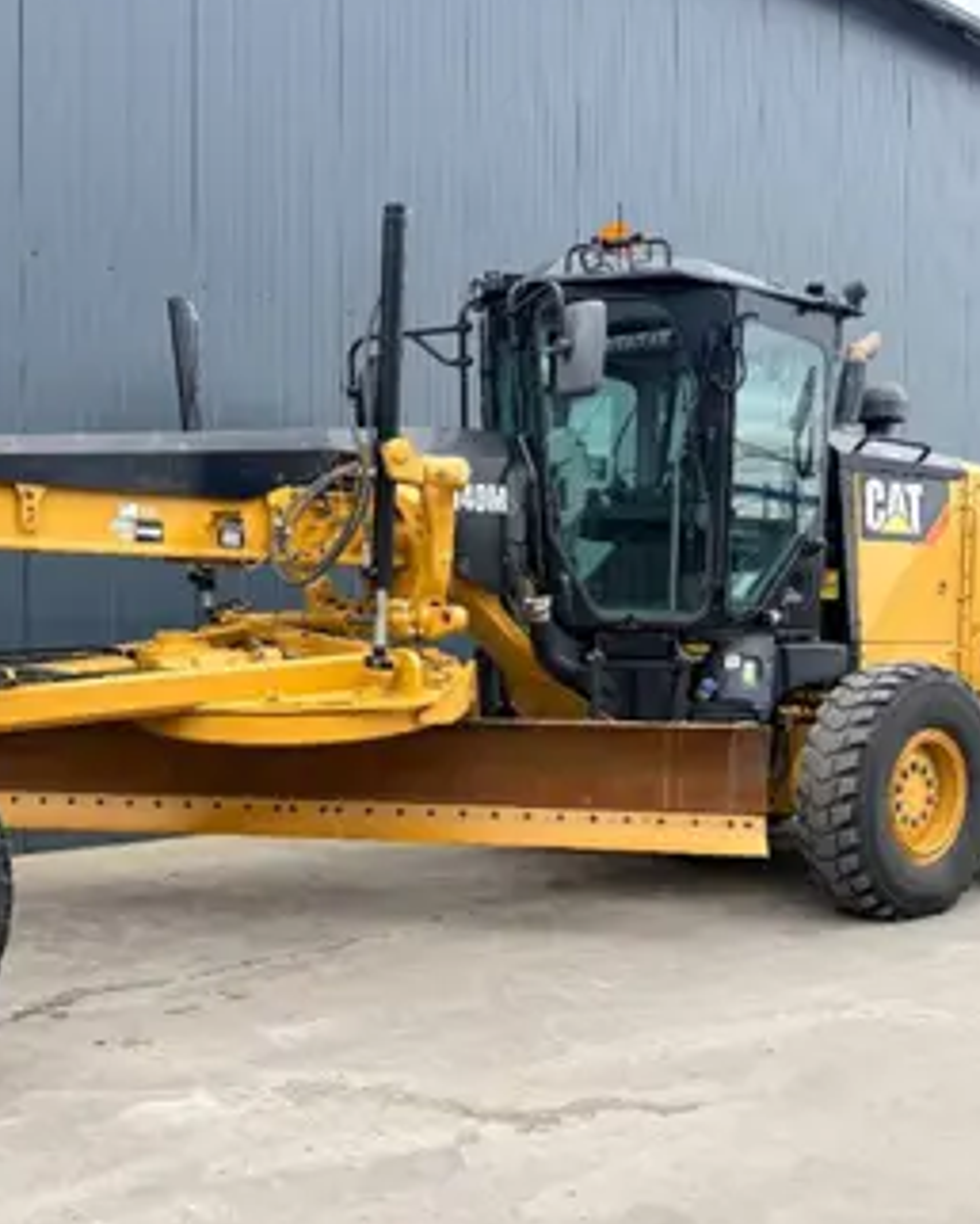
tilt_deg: -1.9
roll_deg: -0.5
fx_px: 1268
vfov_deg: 51.5
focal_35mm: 35
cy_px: 656
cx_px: 347
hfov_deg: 41.8
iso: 80
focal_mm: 6.76
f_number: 1.78
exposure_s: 1/1337
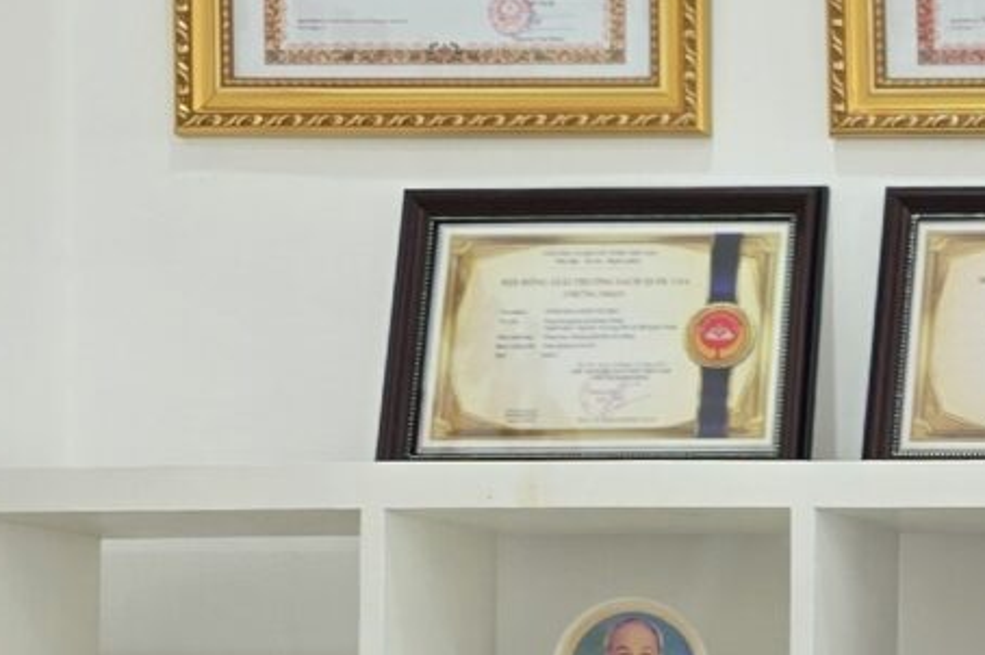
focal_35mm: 135
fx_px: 3691
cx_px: 1849
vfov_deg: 10.0
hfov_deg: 13.4
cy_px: 776
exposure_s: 1/120
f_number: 1.7
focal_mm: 6.3
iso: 80
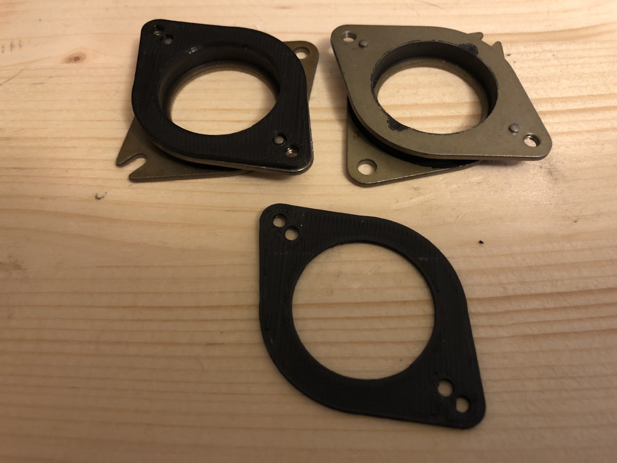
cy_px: 232
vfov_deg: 49.7
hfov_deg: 63.4
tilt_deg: -61.5
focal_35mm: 28
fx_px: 499
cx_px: 308
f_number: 1.8
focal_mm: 4
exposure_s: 1/6
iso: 100
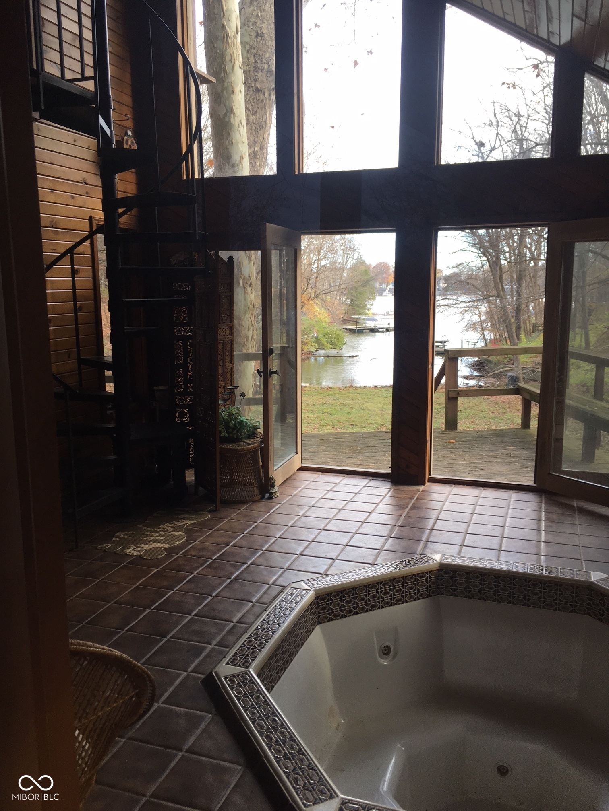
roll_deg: +0.3
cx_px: 304
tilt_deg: -10.1
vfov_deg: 61.7
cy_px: 406
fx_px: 680
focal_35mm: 29
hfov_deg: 48.2
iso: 32
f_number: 2.2
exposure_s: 1/120
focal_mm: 4.15
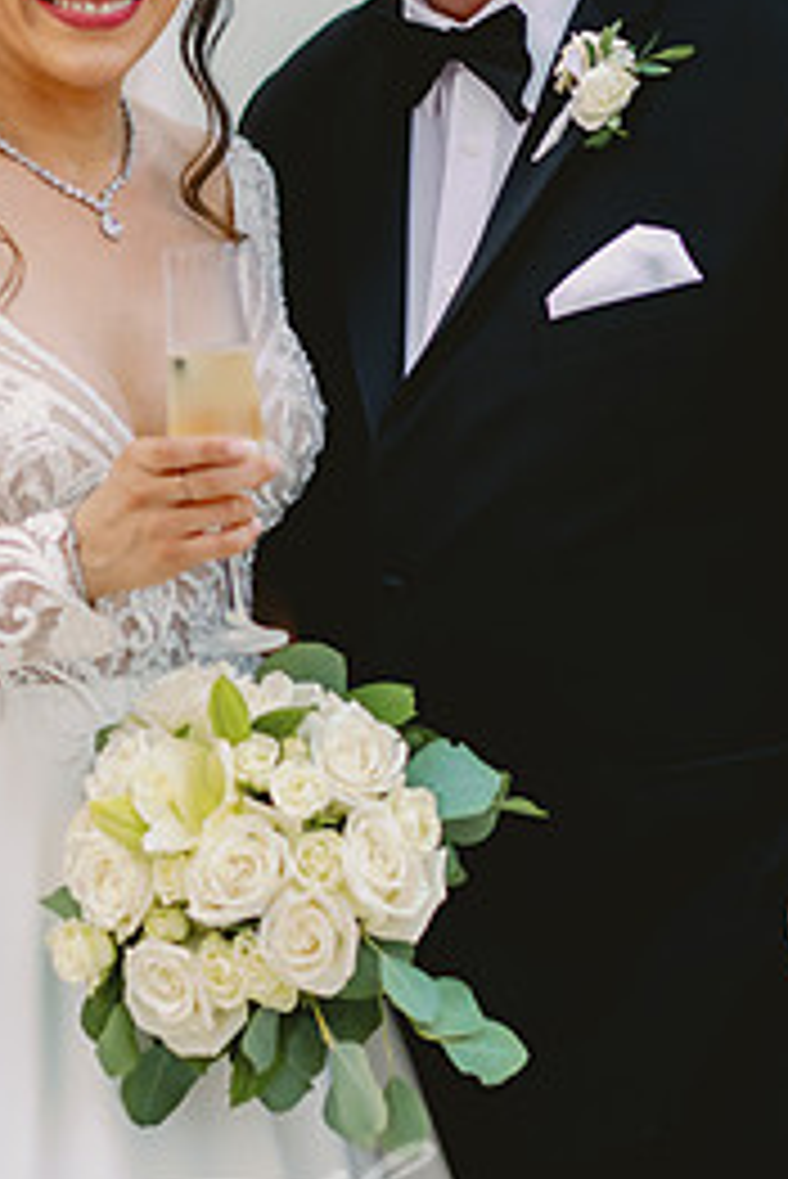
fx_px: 4787
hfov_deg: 9.4
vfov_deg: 14.0
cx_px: 302
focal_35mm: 146
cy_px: 446
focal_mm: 85
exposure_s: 1/250
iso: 640
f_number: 2
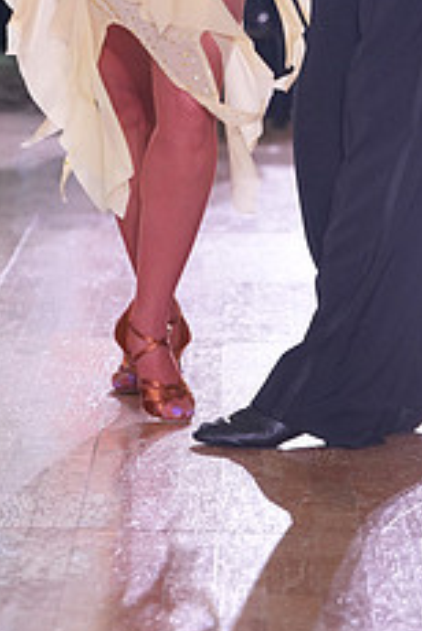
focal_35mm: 242
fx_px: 4242
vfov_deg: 8.4
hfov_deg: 5.7
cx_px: 289
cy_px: -137
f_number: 4
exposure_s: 1/500
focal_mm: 96
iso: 2000
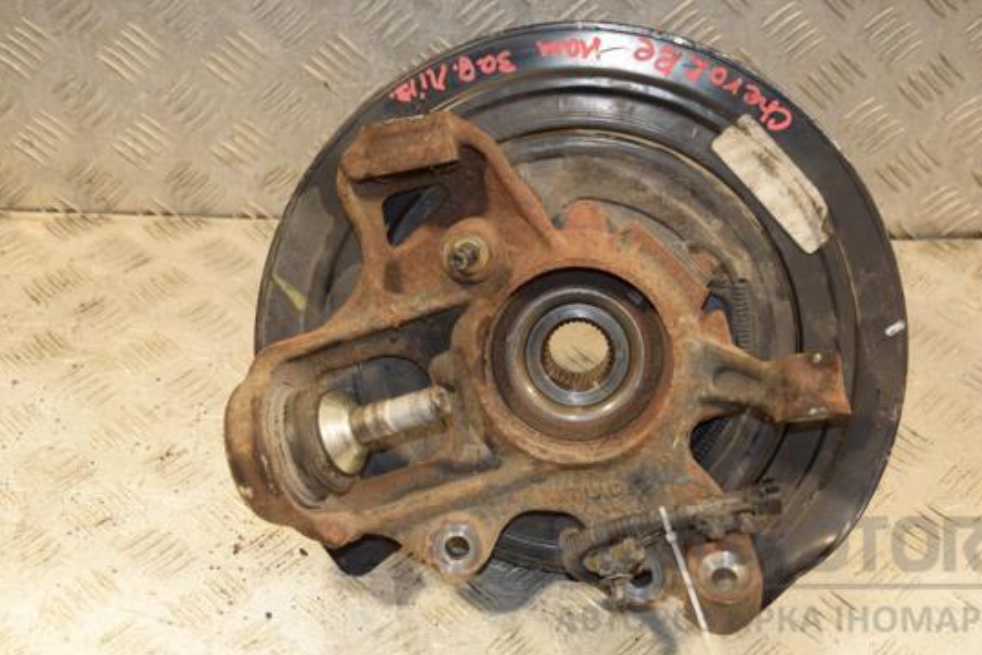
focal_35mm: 59
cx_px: 520
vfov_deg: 23.2
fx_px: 1598
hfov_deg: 34.2
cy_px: 301
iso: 800
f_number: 5
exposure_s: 1/200
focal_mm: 35
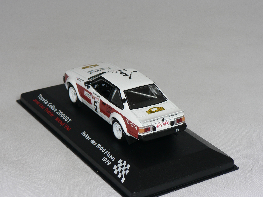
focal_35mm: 93
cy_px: 98
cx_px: 132
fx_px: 707
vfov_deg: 15.9
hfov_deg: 21.1
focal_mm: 15.5
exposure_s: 1/60
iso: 80
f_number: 4
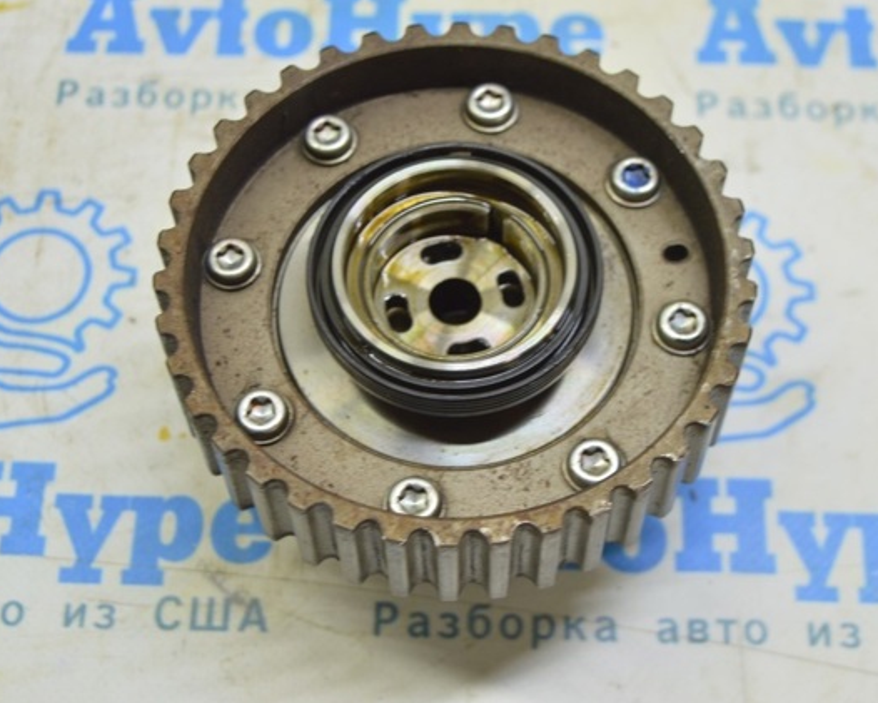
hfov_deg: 29.1
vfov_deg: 23.5
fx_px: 1689
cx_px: 431
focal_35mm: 65
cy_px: 353
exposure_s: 1/20
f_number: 5.6
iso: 400
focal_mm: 38
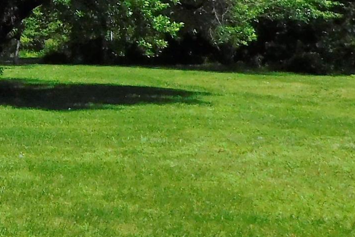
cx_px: -251
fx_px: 996
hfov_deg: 17.2
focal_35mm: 101
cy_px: -46
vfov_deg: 13.2
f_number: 6
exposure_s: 1/800
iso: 125
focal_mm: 4
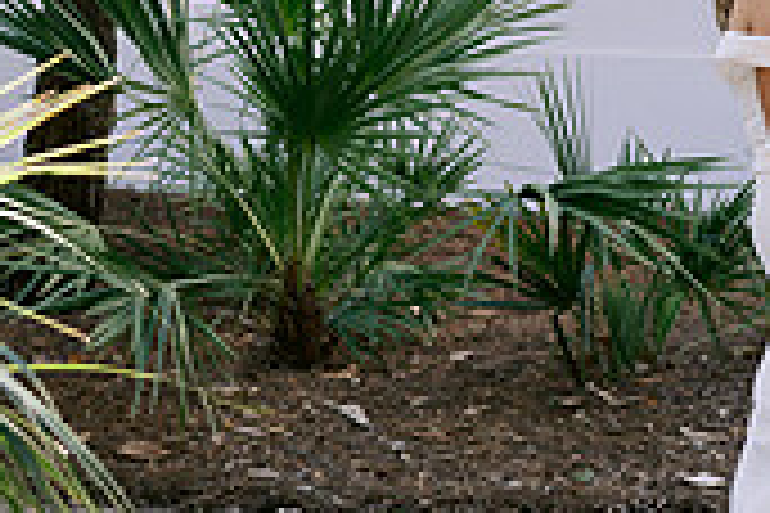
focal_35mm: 125
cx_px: 414
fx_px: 2673
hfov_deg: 16.4
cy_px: -47
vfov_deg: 10.8
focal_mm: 35
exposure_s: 1/400
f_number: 2.8
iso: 200
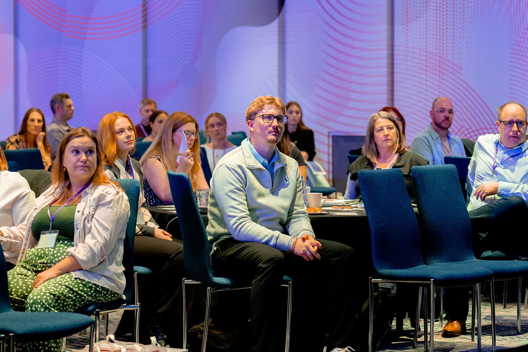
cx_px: 211
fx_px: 1701
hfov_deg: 17.6
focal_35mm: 116
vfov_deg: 11.8
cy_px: 137
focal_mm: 74
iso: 2500
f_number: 2.8
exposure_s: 1/250
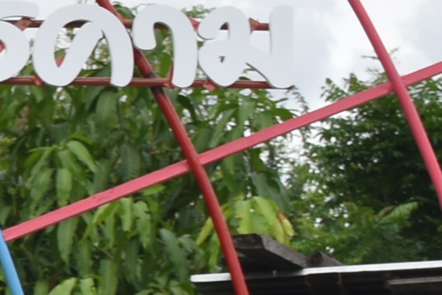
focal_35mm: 263
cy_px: 474
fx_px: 3230
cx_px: -725
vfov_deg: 5.2
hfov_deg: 7.2
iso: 100
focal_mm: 24
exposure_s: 1/160
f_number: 6.3
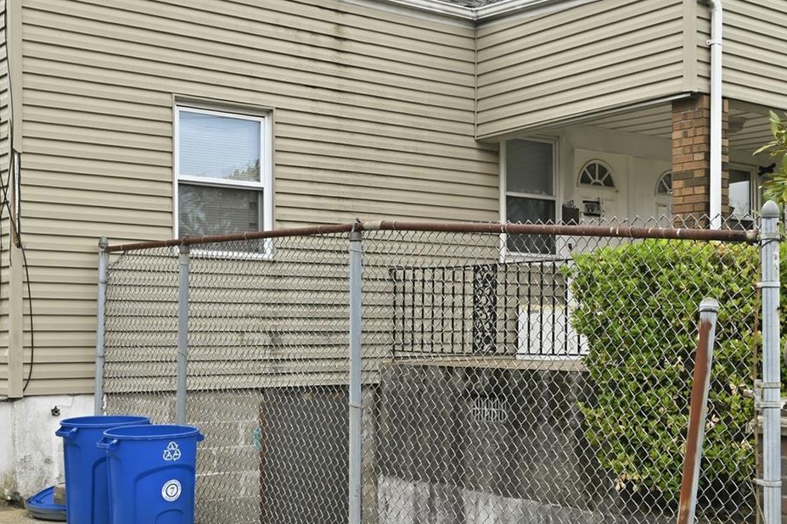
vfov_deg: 25.5
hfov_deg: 37.5
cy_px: 310
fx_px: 1159
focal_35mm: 53
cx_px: 437
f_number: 11
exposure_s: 1/30
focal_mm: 24
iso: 100
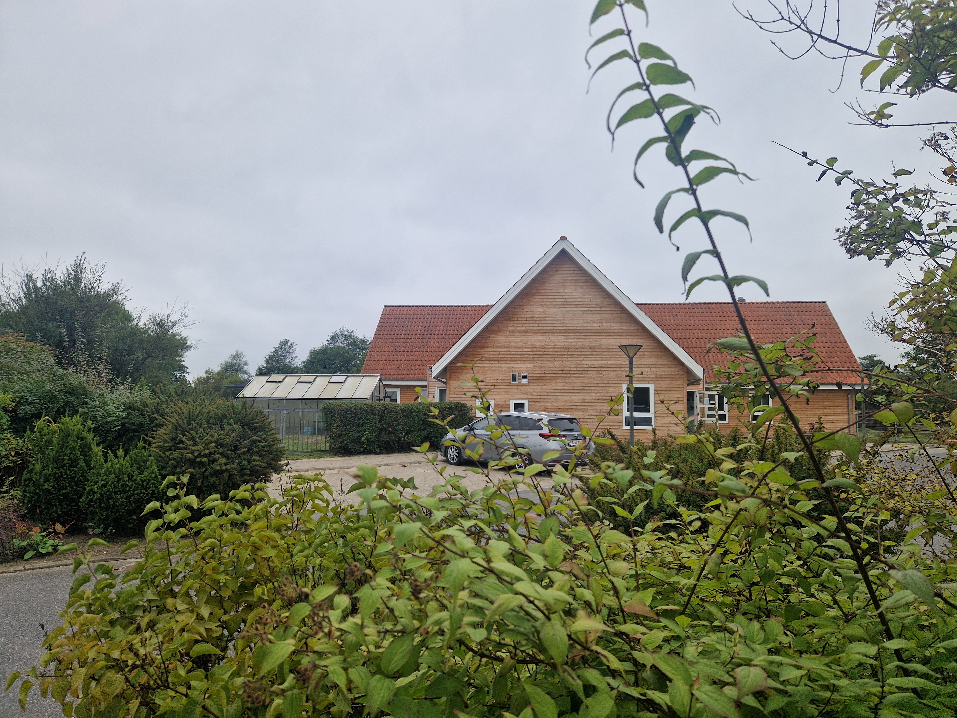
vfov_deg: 58.9
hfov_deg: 73.9
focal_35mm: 23
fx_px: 636
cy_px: 359
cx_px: 478
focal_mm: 5.4
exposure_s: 1/730
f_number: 1.8
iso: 50
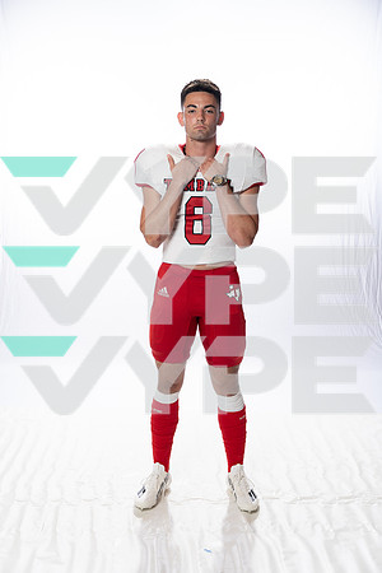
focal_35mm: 42
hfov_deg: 31.9
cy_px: 286
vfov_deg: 46.4
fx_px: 668
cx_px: 191
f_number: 4
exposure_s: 1/250
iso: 400
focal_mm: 42
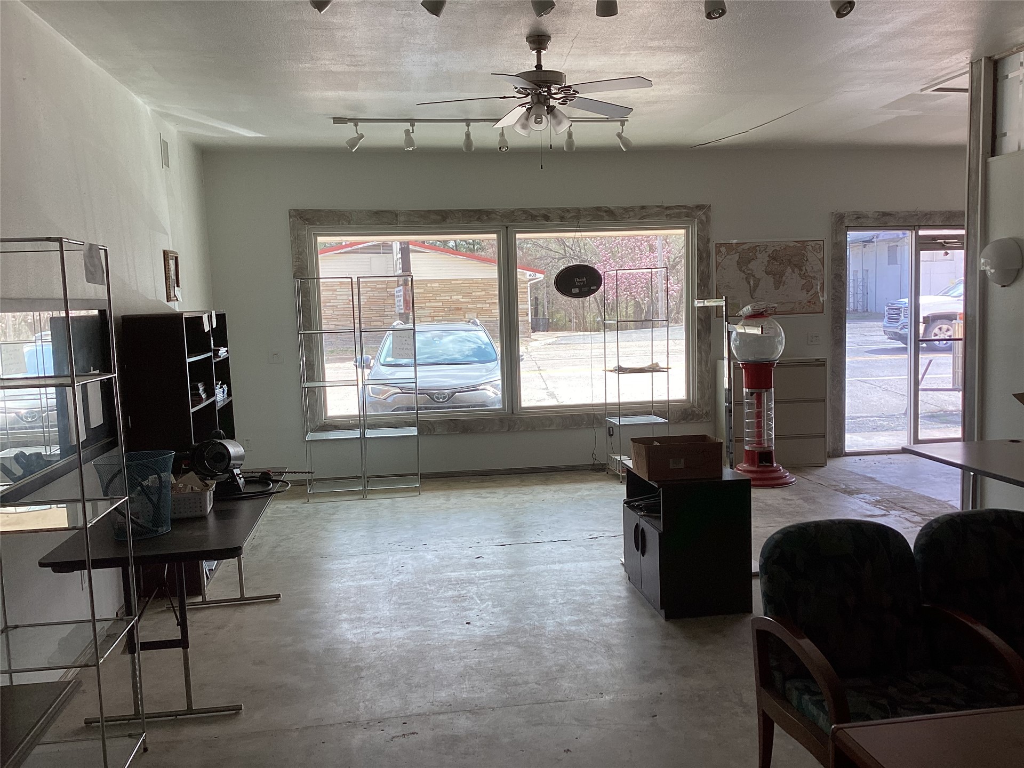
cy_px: 384
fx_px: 917
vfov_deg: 45.4
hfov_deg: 58.4
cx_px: 512
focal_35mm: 31
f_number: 2.4
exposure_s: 1/120
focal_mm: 3.3
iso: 32
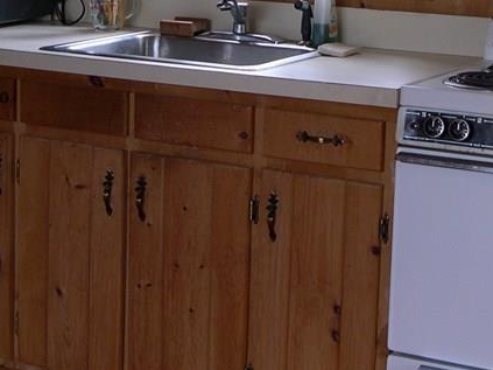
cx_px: 273
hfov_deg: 21.3
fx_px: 1310
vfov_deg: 15.7
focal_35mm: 92
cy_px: -9
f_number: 2.8
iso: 100
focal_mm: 8
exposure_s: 1/38.6
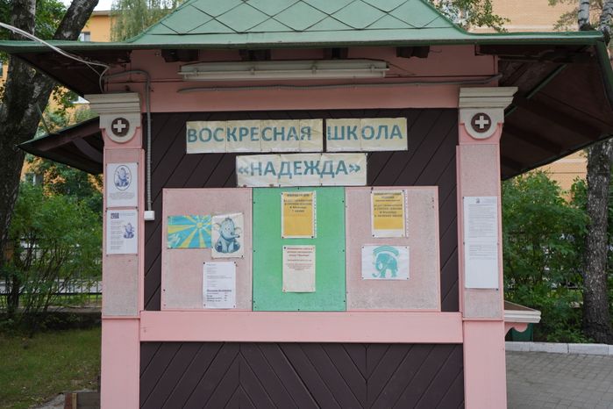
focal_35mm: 33
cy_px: 204
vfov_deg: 40.0
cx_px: 306
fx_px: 562
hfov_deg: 57.2
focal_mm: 33
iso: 320
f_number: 4
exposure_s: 1/160
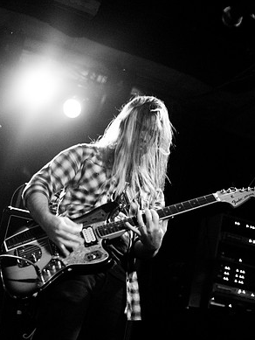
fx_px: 491
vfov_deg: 38.1
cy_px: 189
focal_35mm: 50
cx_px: 129
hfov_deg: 29.1
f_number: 1.6
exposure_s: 1/50
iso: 1000
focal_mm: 30
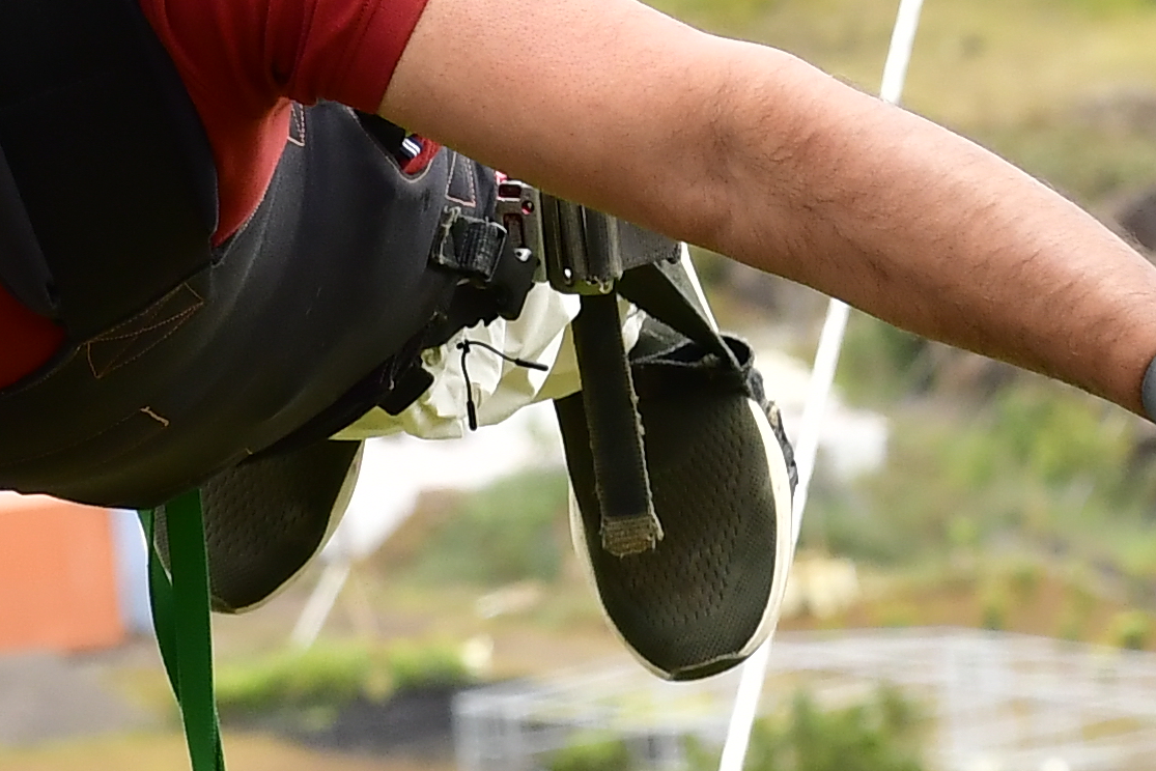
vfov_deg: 2.2
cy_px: -24
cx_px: -186
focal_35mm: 634
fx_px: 20362
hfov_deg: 3.2
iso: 400
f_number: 7.1
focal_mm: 85
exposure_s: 1/1000
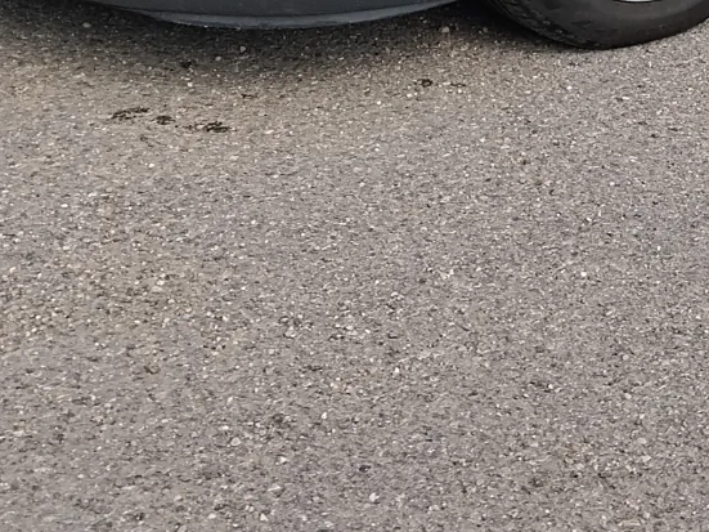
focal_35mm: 101
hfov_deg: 19.2
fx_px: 2068
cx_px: 573
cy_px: -299
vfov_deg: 13.7
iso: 50
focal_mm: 4.22
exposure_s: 1/1320
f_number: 1.8
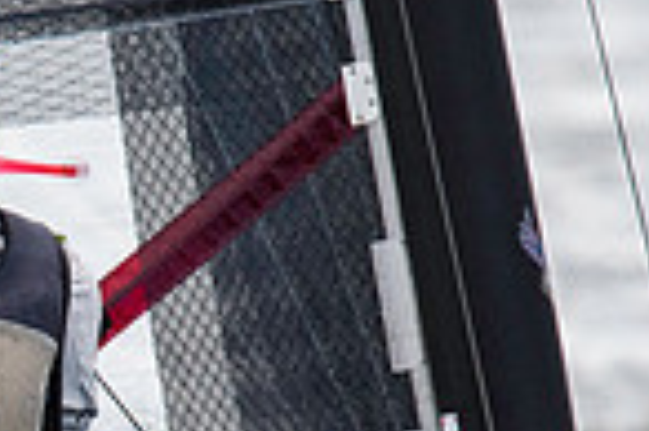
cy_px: 473
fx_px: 32233
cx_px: -373
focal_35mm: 1790
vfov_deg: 0.8
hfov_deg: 1.2
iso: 400
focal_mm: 300
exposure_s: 1/5000
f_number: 5
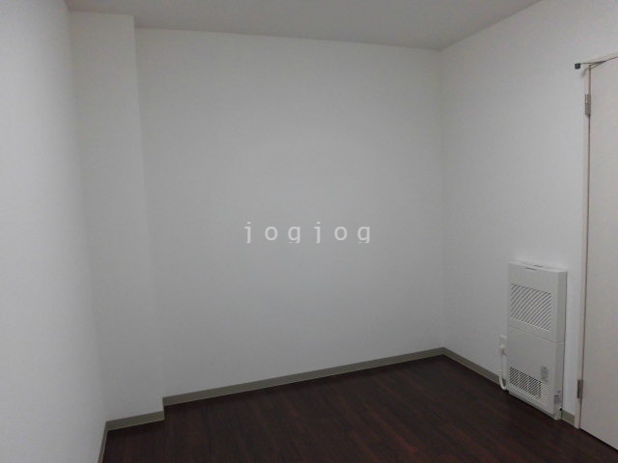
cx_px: 309
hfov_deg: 71.6
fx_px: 428
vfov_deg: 56.8
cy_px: 232
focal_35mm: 24
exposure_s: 1/50
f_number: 3.1
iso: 200
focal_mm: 4.3
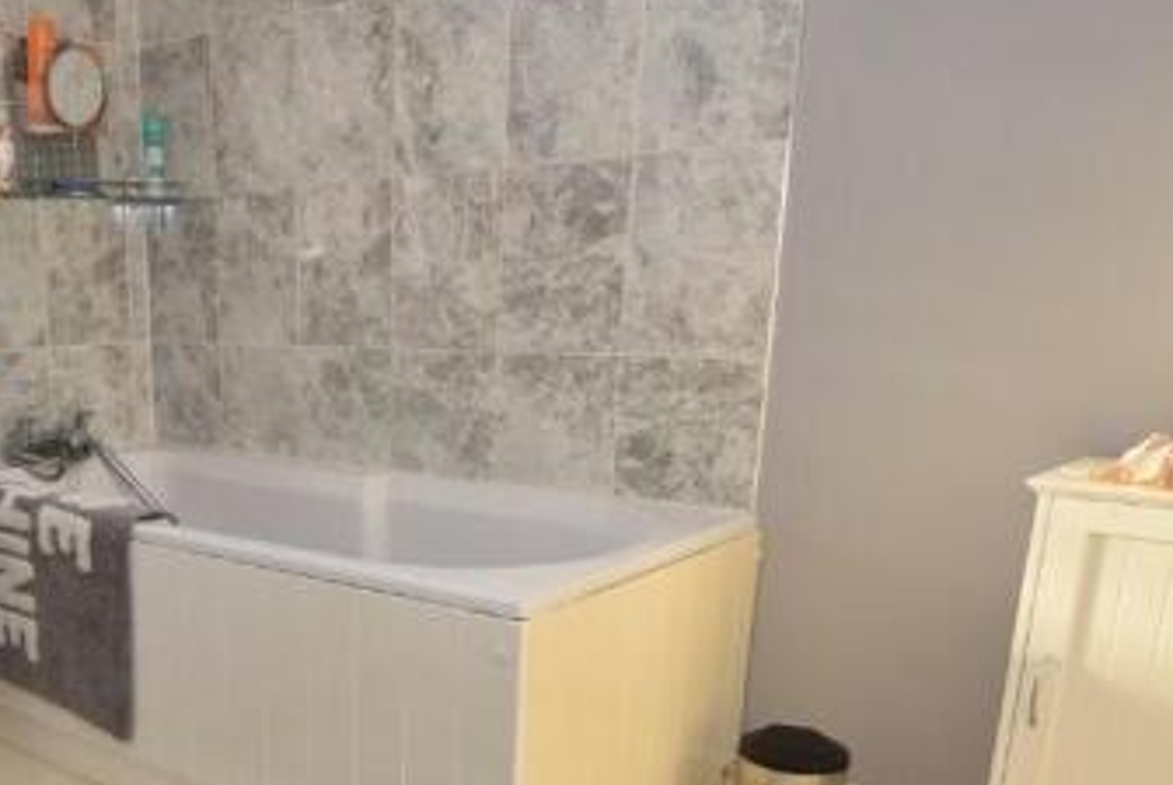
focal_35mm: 35
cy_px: 605
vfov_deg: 36.9
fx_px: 1142
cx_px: 220
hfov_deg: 50.8
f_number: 5.6
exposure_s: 1/125
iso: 360
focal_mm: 12
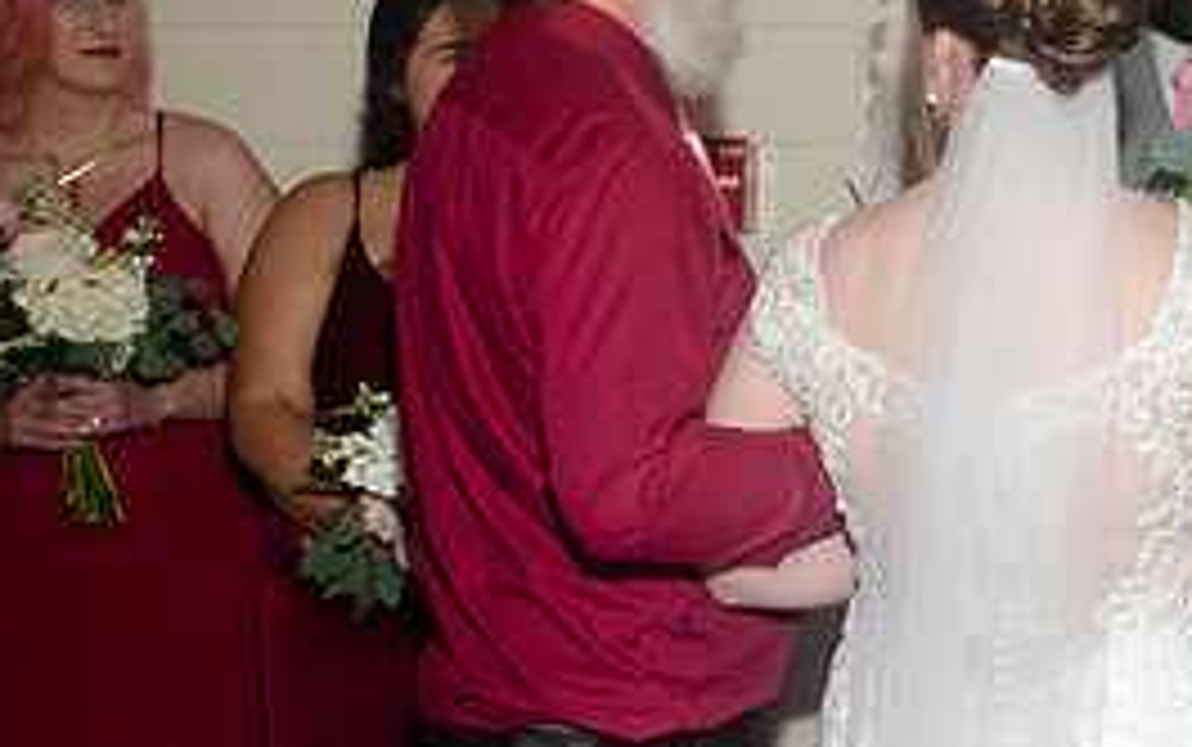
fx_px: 2601
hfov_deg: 24.7
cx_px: 1183
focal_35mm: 80
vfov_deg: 16.3
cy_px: 346
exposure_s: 1/80
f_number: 3.8
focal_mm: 24
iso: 400
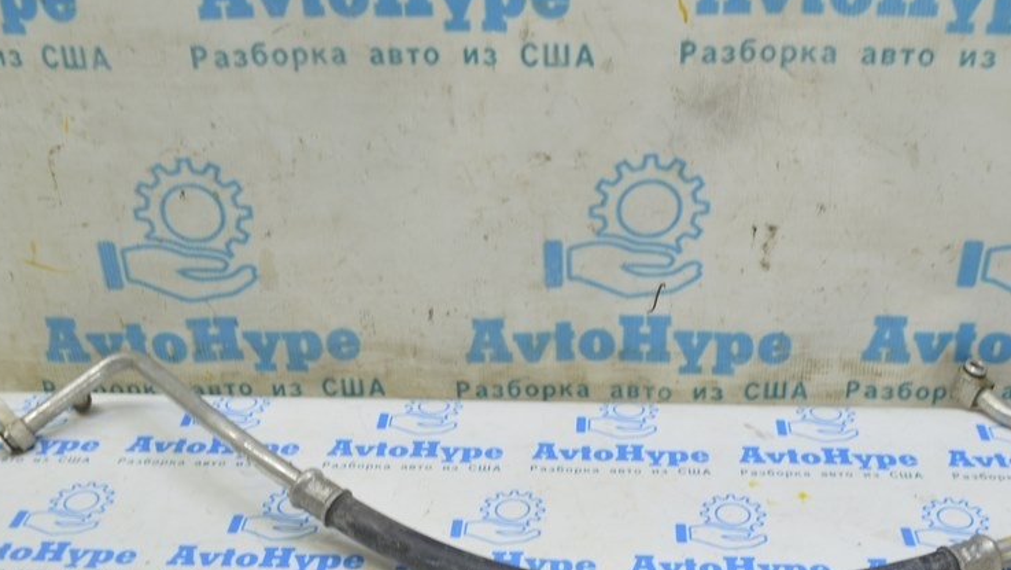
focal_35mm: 48
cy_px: 343
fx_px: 1287
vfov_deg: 24.9
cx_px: 530
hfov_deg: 42.9
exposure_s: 1/20
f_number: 5.6
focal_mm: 22
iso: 400
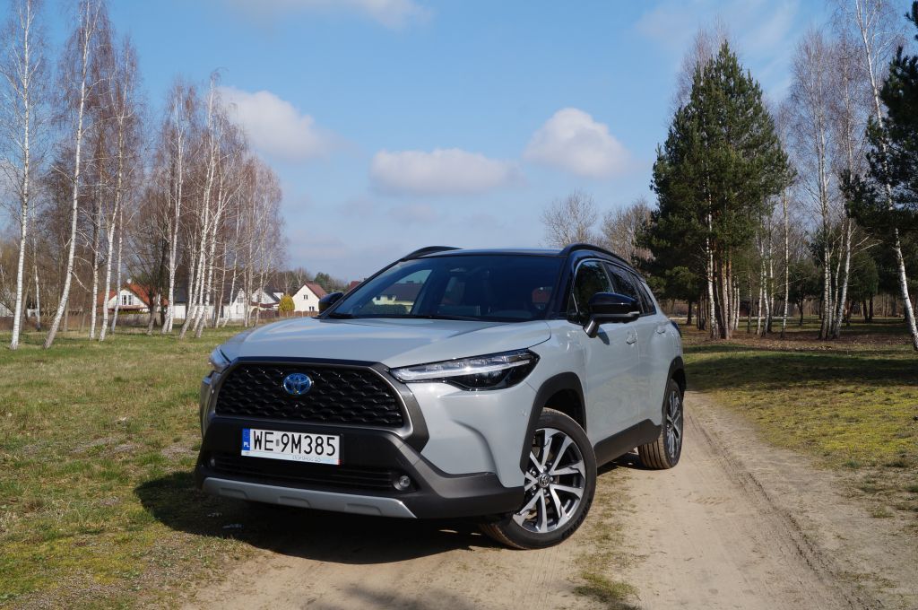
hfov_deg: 53.2
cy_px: 305
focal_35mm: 36
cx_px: 459
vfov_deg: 36.8
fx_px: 917
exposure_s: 1/160
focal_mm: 24
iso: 100
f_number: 13
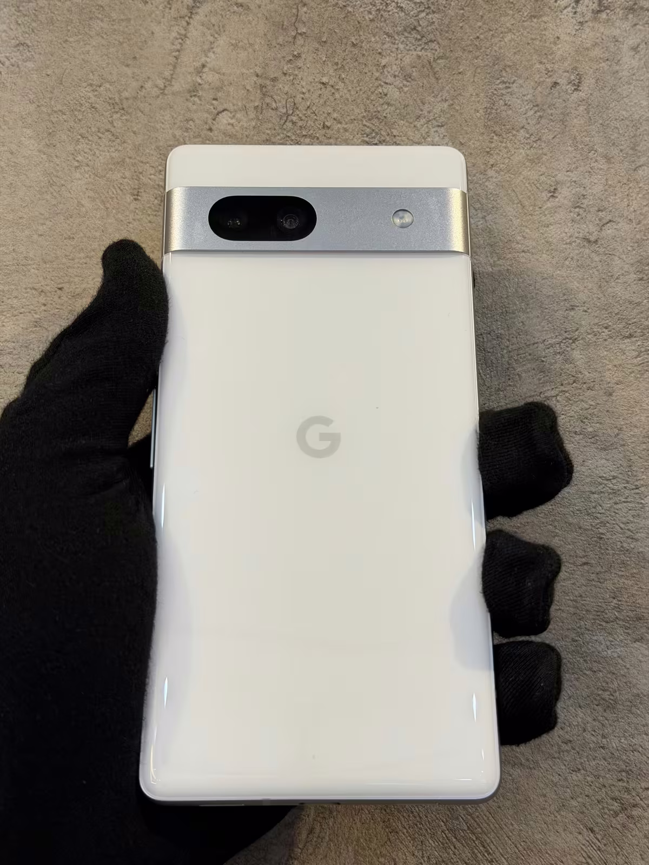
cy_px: 432
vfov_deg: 39.7
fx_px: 1200
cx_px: 324
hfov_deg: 30.3
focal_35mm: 48
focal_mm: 6.76
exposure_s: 1/50
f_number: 1.78
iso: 50
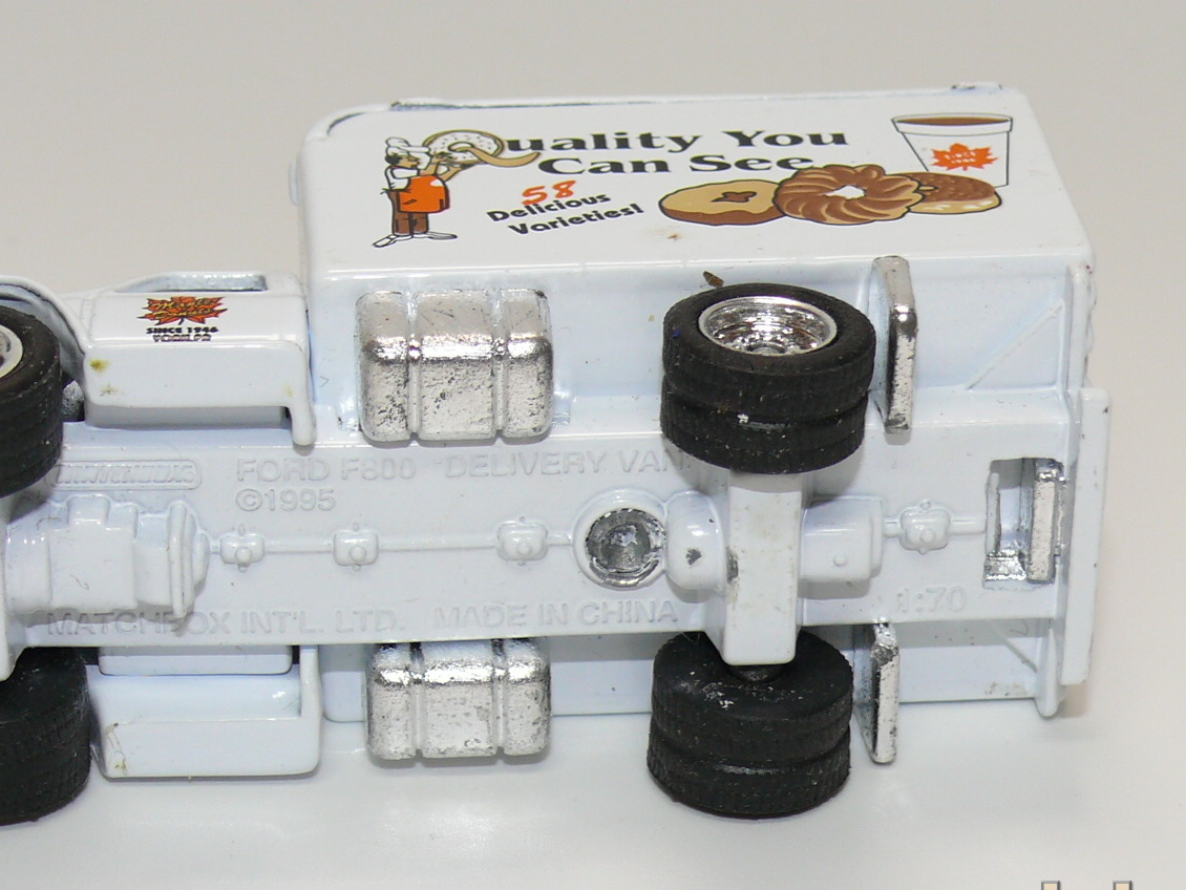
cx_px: 471
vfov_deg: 11.8
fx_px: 4318
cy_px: 411
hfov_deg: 15.6
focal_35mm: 126
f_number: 4
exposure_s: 1/30
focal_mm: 12.4
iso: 100
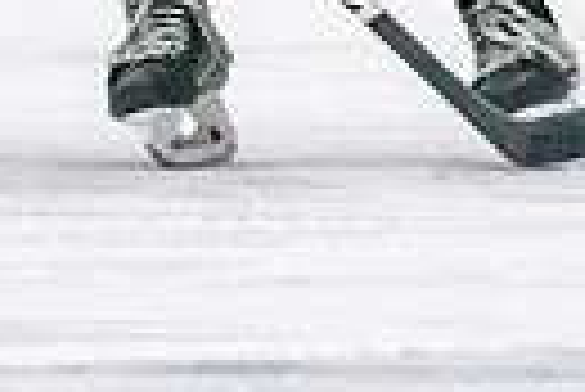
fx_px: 26517
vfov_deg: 0.8
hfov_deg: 1.3
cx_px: -750
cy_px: -446
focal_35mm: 1630
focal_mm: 200
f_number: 2.8
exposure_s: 1/1250
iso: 3200
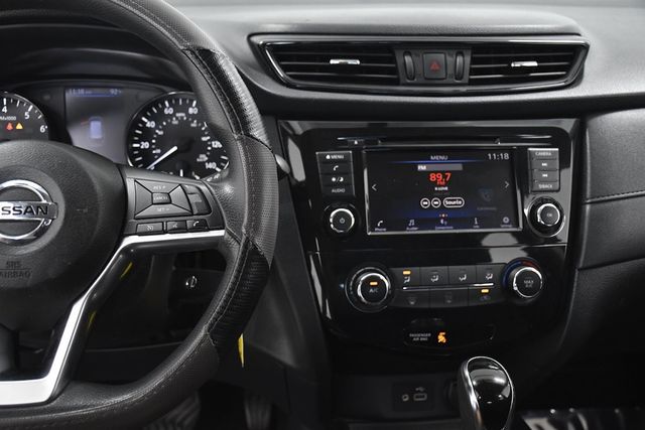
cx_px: 322
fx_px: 717
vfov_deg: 33.4
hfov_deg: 48.4
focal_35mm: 40
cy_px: 215
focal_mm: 27
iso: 2500
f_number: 4
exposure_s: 1/320
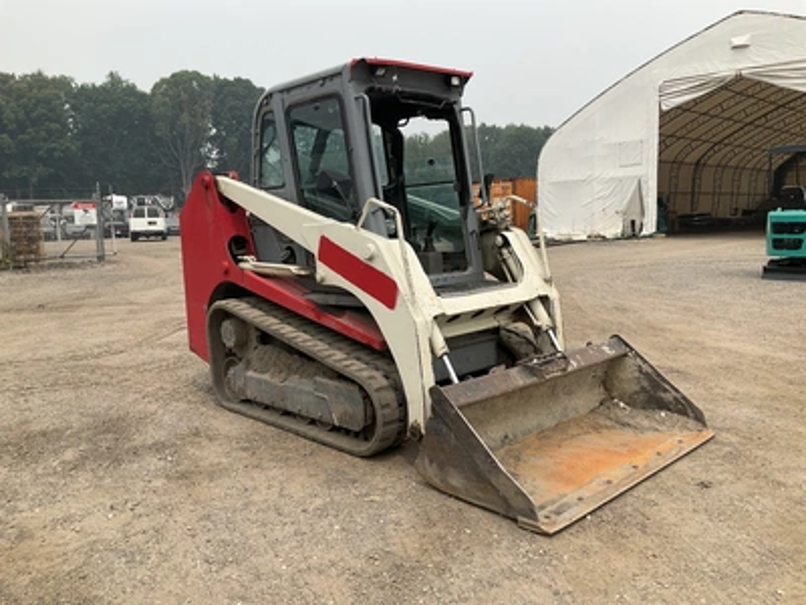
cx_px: 403
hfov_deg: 61.7
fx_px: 675
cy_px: 302
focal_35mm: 29
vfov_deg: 48.2
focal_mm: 3
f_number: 1.8
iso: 25
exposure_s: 1/2141
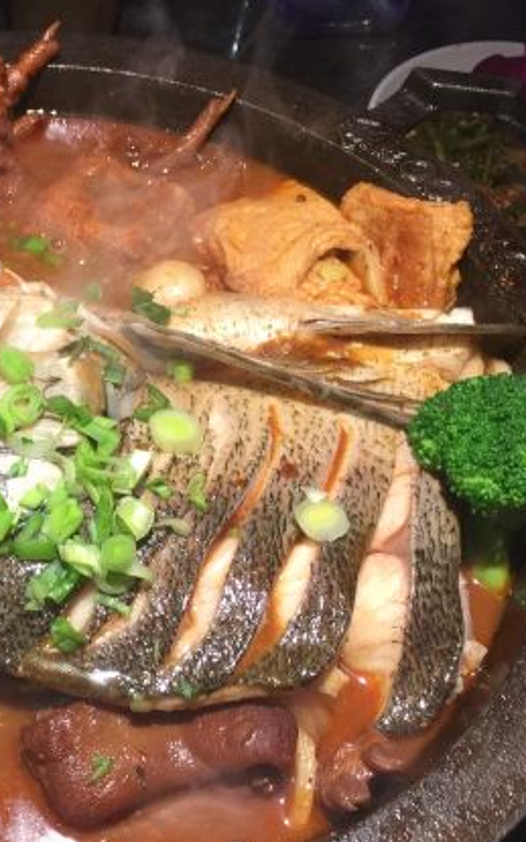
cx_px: -2
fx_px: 1192
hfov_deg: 23.8
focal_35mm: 52
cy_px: 463
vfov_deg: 38.8
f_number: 2.2
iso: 40
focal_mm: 4.15
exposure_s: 1/33
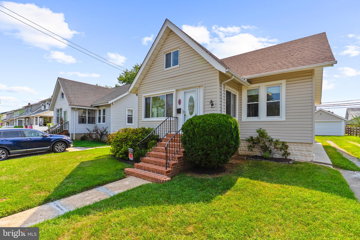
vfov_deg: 73.8
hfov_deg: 96.7
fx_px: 160
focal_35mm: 16
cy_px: 120
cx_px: 180
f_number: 8
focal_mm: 16
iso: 400
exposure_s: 1/1250
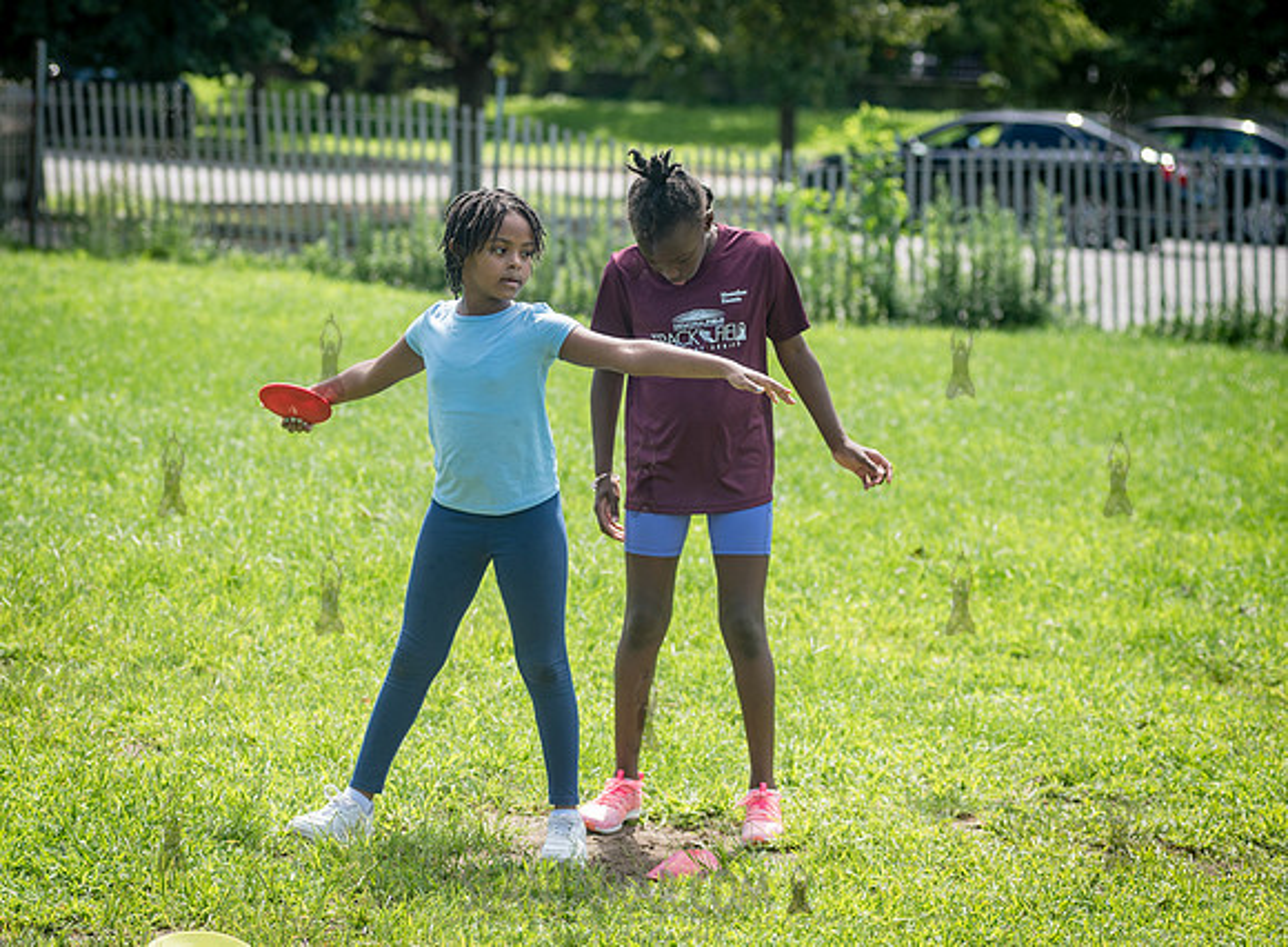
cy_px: 409
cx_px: 434
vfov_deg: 10.3
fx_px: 5233
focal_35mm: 142
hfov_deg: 14.0
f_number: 4
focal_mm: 105
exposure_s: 1/800
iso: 200
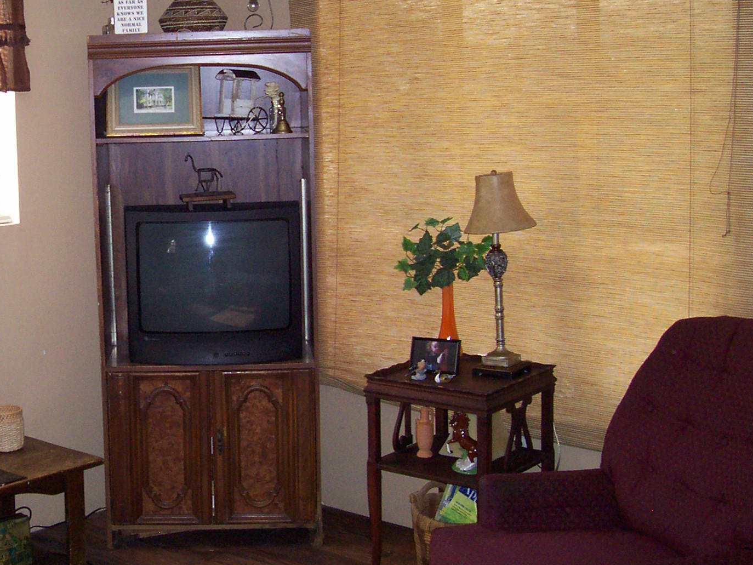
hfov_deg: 32.7
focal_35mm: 57
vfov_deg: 25.6
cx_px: 136
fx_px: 1240
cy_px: 210
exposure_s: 1/112
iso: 140
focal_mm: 5.6
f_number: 2.7
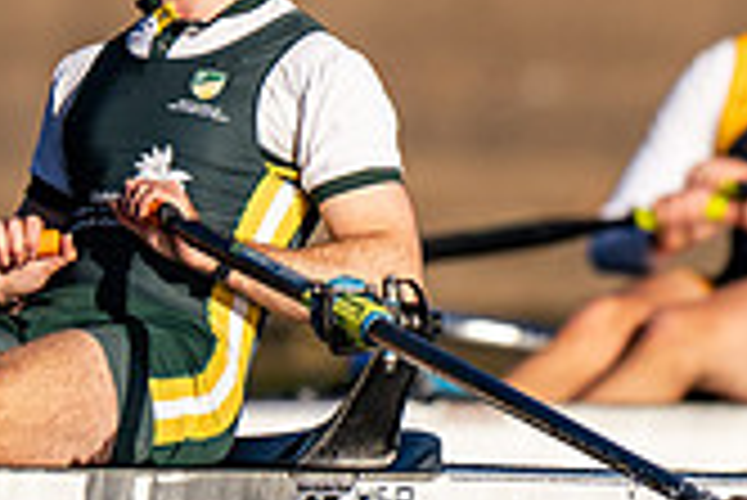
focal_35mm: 3144
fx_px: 65293
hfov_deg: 0.7
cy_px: 65
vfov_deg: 0.4
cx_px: -90
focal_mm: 600
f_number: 4
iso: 100
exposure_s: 1/2500
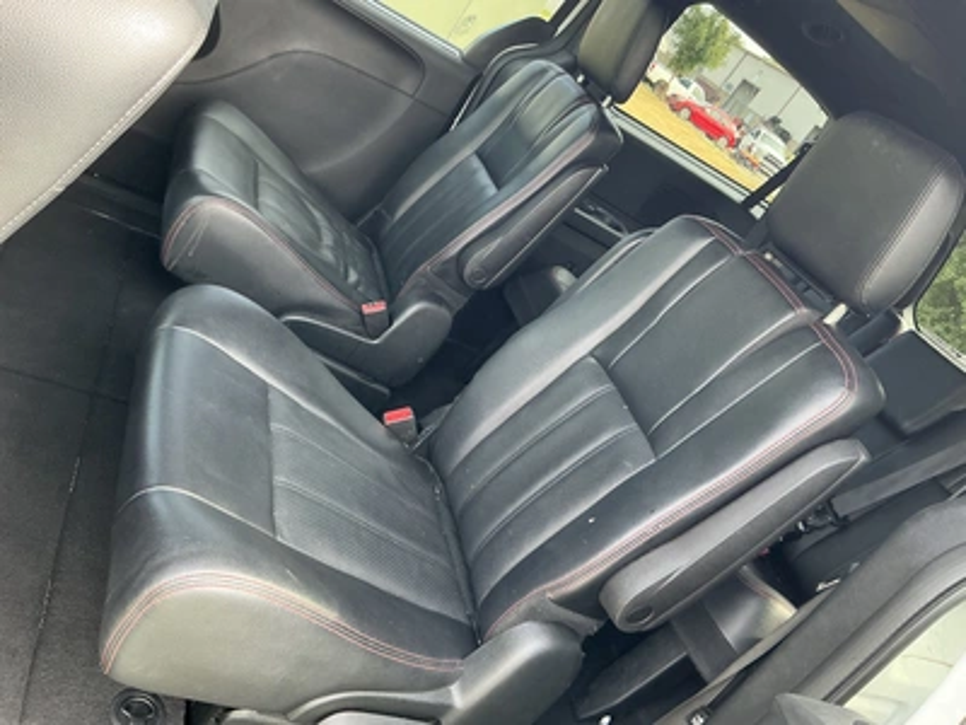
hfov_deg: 63.4
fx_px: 781
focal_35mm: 28
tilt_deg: -22.8
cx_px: 483
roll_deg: -36.5
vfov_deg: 49.7
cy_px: 362
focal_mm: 3
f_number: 1.8
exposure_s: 1/62
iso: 64
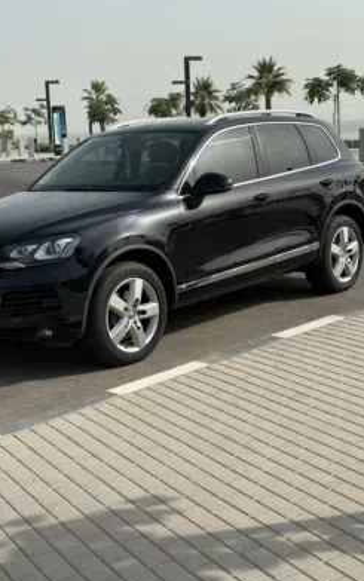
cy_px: 291
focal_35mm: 52
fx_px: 824
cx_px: 162
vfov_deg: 38.8
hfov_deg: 24.9
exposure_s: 1/3731
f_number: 1.78
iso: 64
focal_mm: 6.86
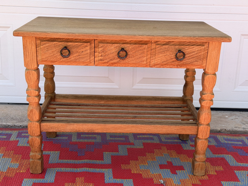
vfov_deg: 30.3
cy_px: 93
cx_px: 124
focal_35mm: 48
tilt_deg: -14.9
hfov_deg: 39.7
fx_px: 344
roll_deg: -1.5
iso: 64
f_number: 1.78
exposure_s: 1/875
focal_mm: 6.76
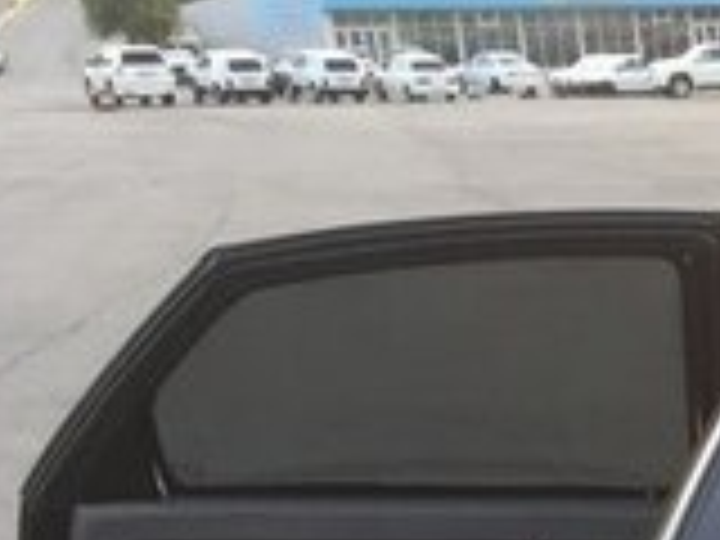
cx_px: 1354
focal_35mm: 120
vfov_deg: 11.5
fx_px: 2496
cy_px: 961
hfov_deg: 14.2
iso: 32
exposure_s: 1/50
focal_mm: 4.15
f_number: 2.2
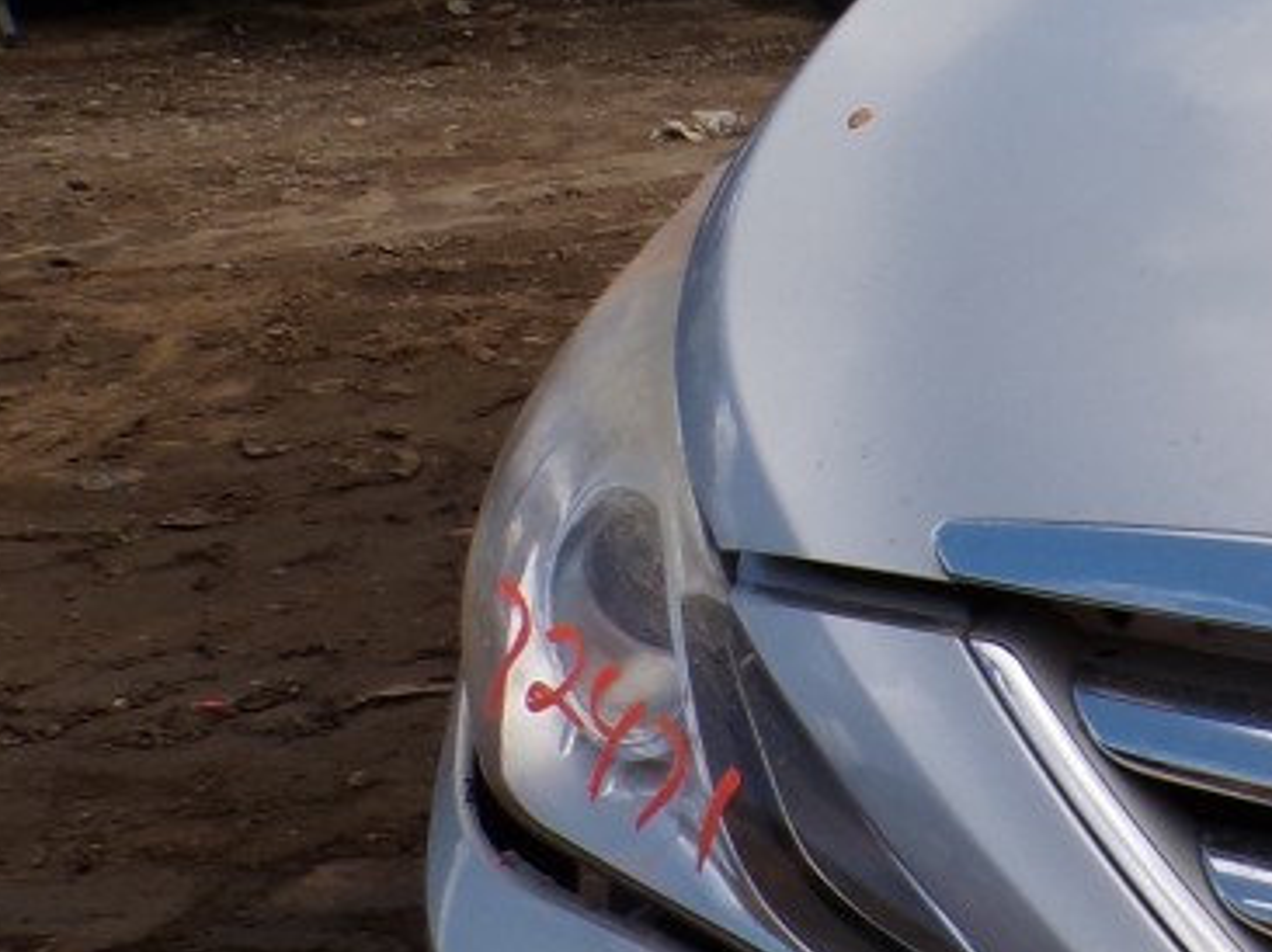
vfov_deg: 17.5
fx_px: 3085
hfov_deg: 19.0
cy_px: 650
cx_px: 2141
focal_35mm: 84
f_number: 4.4
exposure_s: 1/450
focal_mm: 4.3
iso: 100
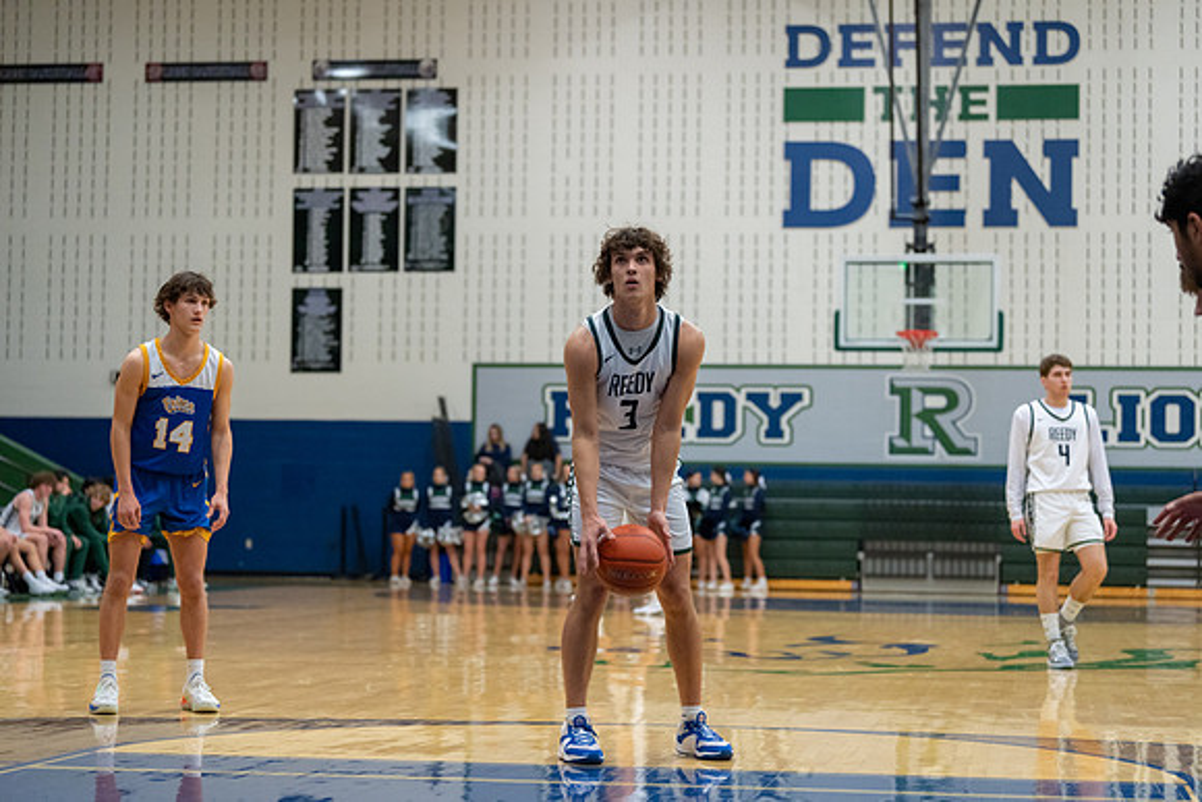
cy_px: 401
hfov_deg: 26.9
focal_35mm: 75
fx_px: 2518
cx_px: 601
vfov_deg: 18.1
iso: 4000
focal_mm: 74
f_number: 2.8
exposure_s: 1/500
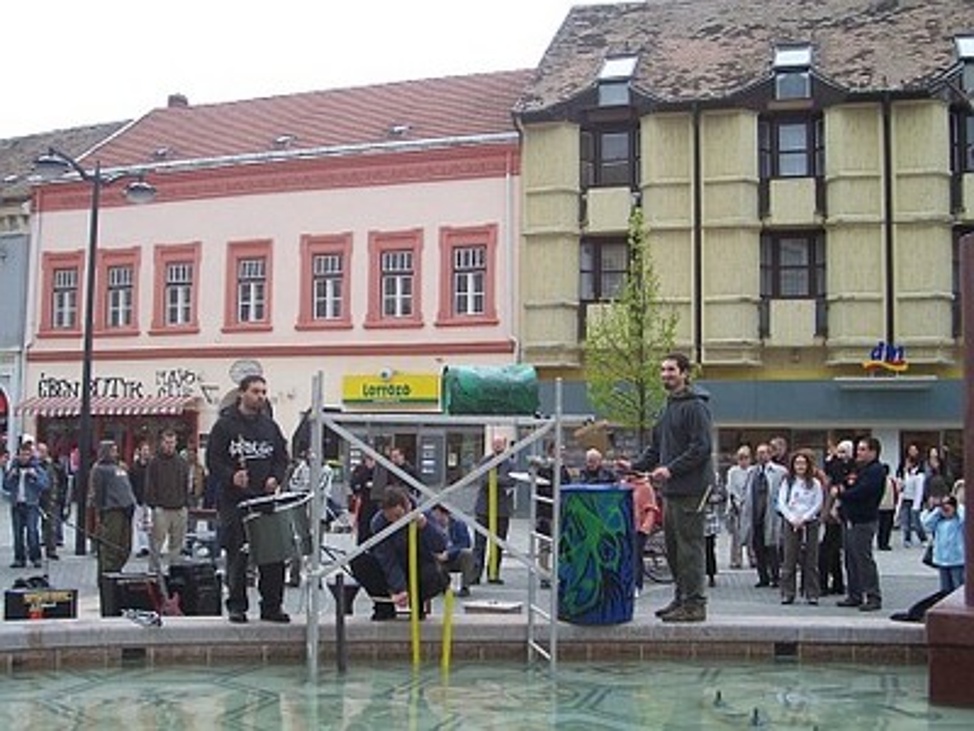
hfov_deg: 44.8
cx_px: 487
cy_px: 366
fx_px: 1182
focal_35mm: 42
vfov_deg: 34.3
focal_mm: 7
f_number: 3
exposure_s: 1/180
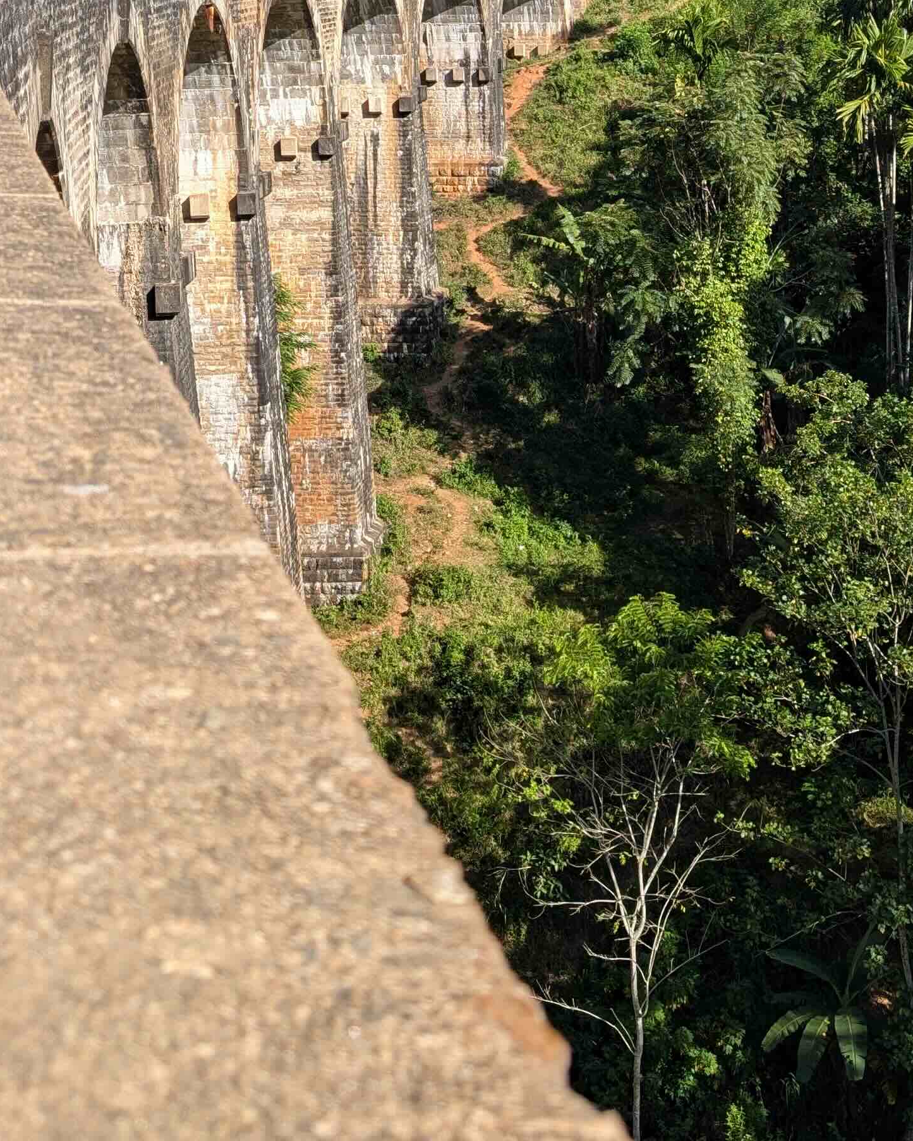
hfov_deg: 28.4
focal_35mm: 53
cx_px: 614
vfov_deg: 33.9
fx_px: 1790
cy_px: 166
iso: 20
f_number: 1.68
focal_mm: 6.9
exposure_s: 1/635
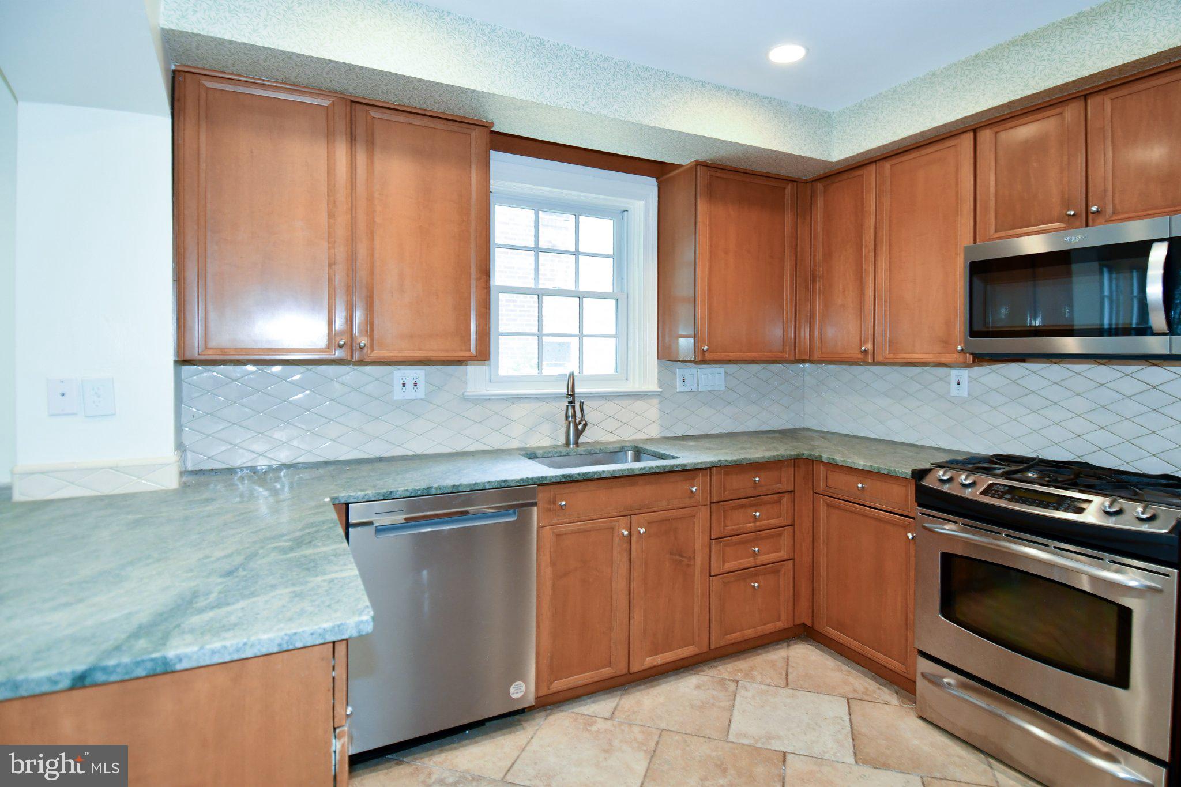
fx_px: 590
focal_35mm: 18
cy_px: 394
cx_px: 590
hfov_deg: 90.0
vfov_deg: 67.4
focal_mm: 12
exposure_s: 1/60
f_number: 4
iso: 500
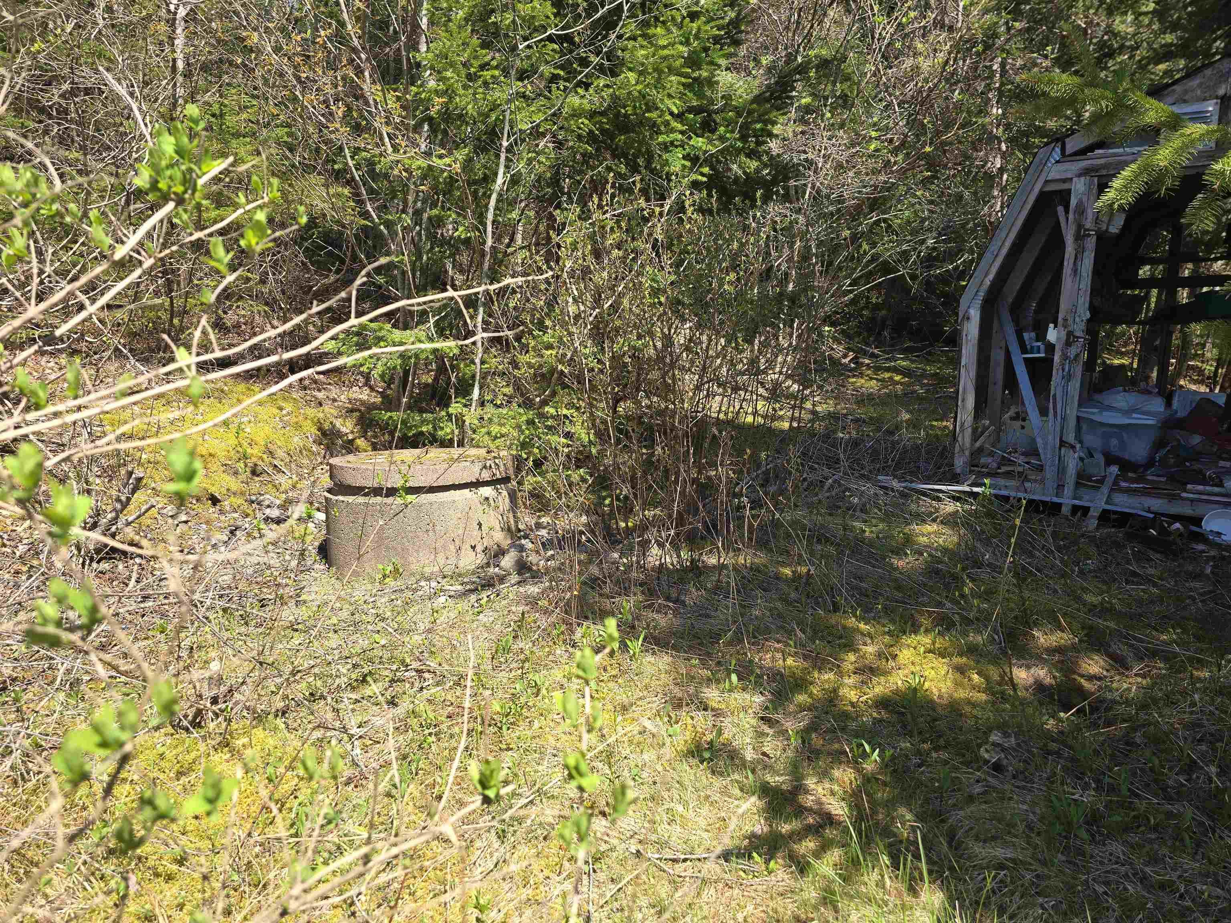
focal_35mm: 23
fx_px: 818
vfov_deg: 58.9
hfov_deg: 73.9
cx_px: 616
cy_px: 462
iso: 12
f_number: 1.7
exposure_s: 1/250
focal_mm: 6.3
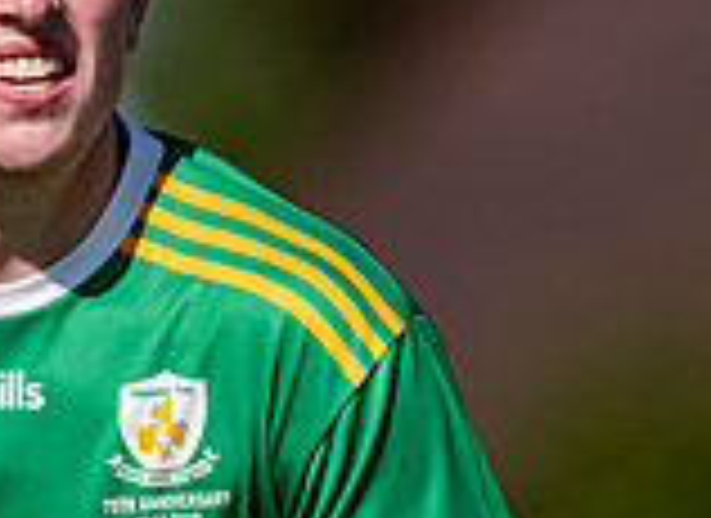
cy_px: 615
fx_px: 36379
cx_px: 246
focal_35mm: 1790
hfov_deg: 1.1
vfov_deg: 0.8
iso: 100
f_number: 2.8
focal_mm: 300
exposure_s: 1/2500
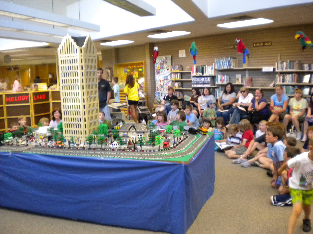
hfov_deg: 52.6
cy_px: 117
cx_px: 156
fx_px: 316
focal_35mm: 35
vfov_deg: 40.7
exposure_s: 1/56.5
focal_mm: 6.3
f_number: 3.1
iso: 400
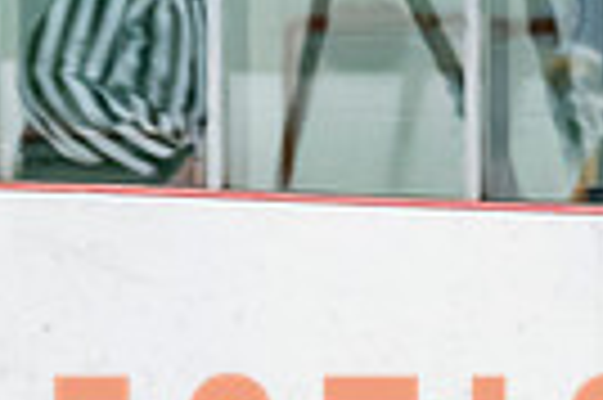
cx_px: -237
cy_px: 488
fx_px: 13802
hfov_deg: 2.5
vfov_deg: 1.7
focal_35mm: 825
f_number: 2.8
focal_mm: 80
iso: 1600
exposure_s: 1/640
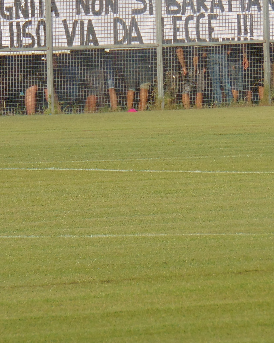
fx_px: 5747
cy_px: 92
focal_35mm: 567
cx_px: 125
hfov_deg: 2.7
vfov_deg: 3.4
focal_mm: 44.9
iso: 80
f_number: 4.1
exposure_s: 1/640
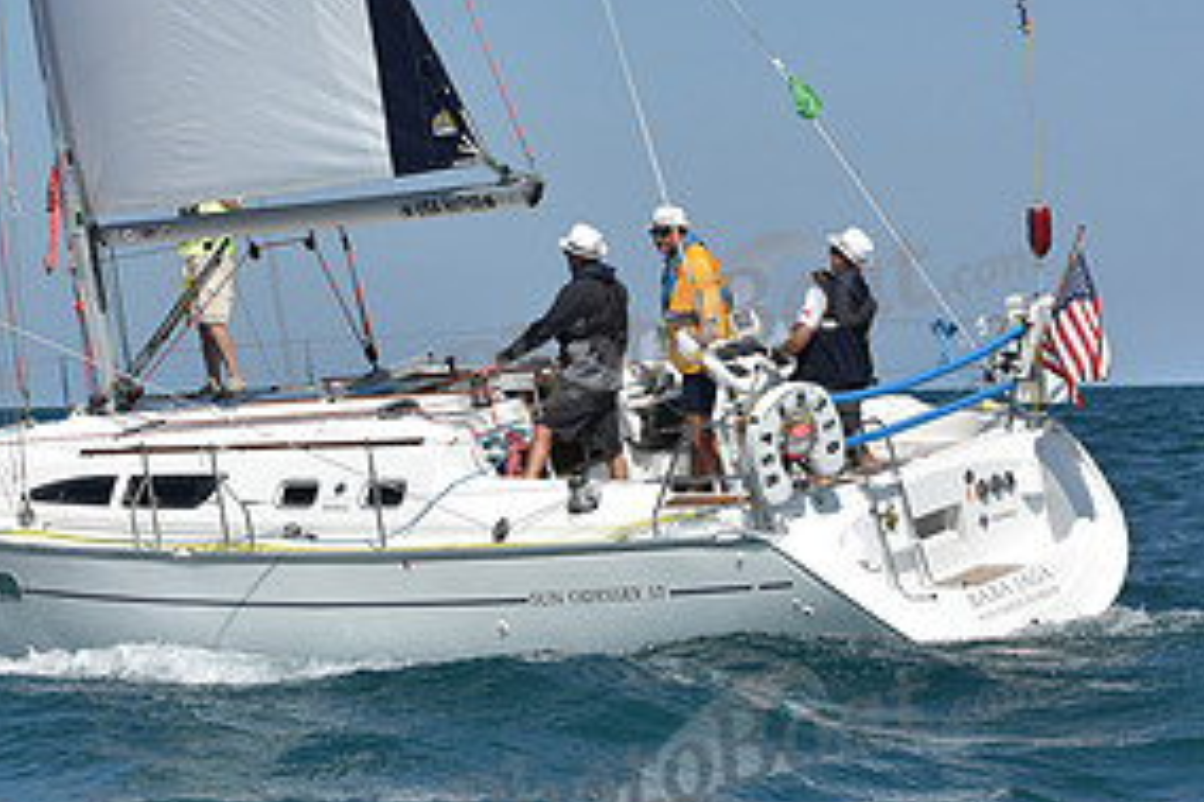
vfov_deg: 9.6
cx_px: 229
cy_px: 159
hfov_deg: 14.3
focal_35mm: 143
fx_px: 4780
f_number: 8
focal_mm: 70
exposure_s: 1/1600
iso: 250
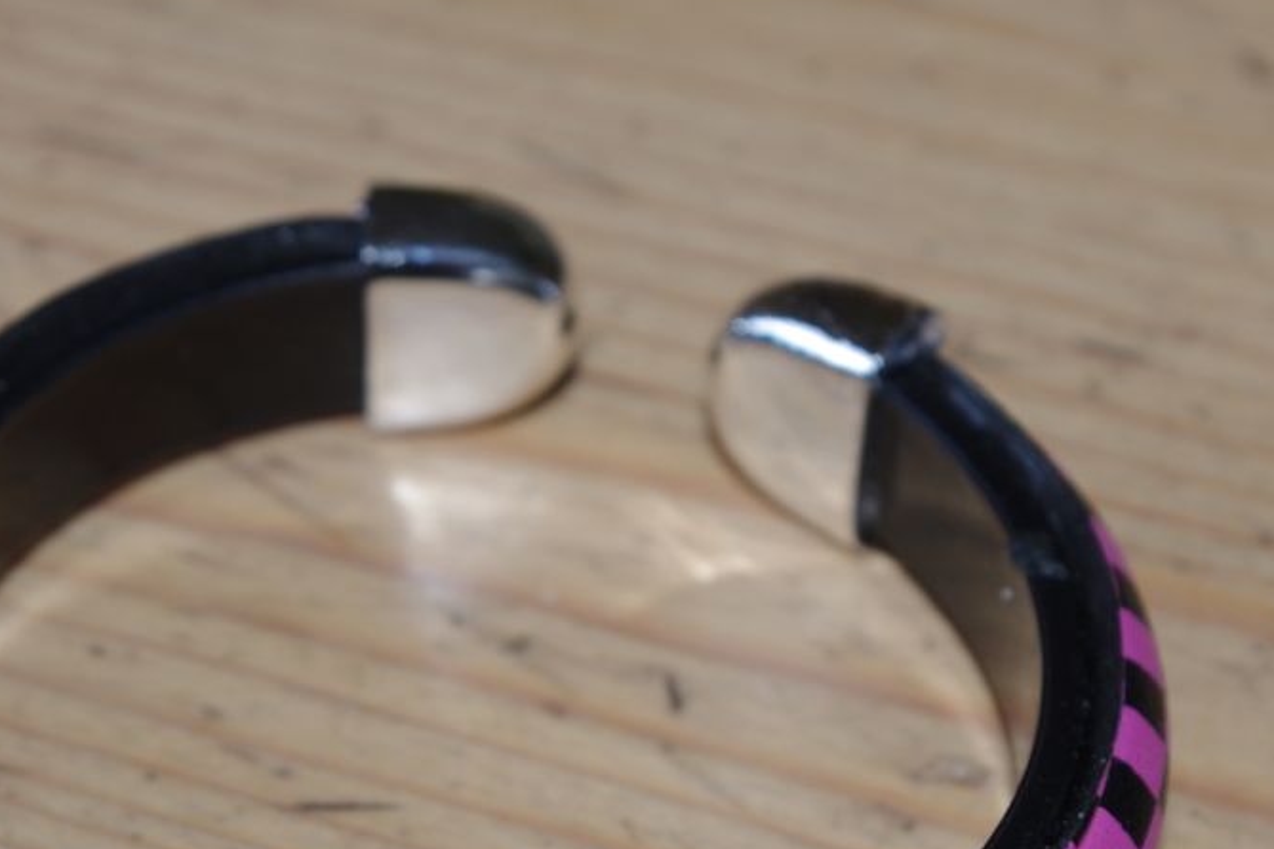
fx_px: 3857
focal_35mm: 109
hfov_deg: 18.7
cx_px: 467
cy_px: 761
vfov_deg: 12.5
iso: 200
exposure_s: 1/30
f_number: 8
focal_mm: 37.5
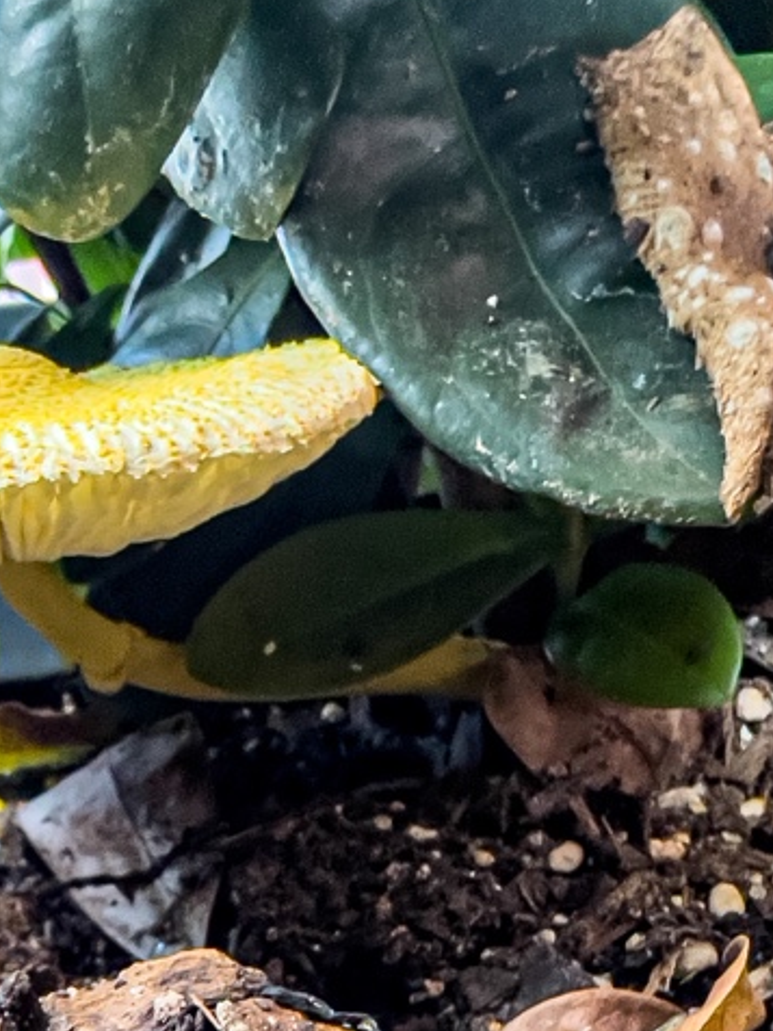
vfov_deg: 41.9
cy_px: 938
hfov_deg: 33.2
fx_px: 1221
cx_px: 66
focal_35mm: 41
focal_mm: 1.57
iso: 250
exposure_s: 1/80
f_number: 1.8
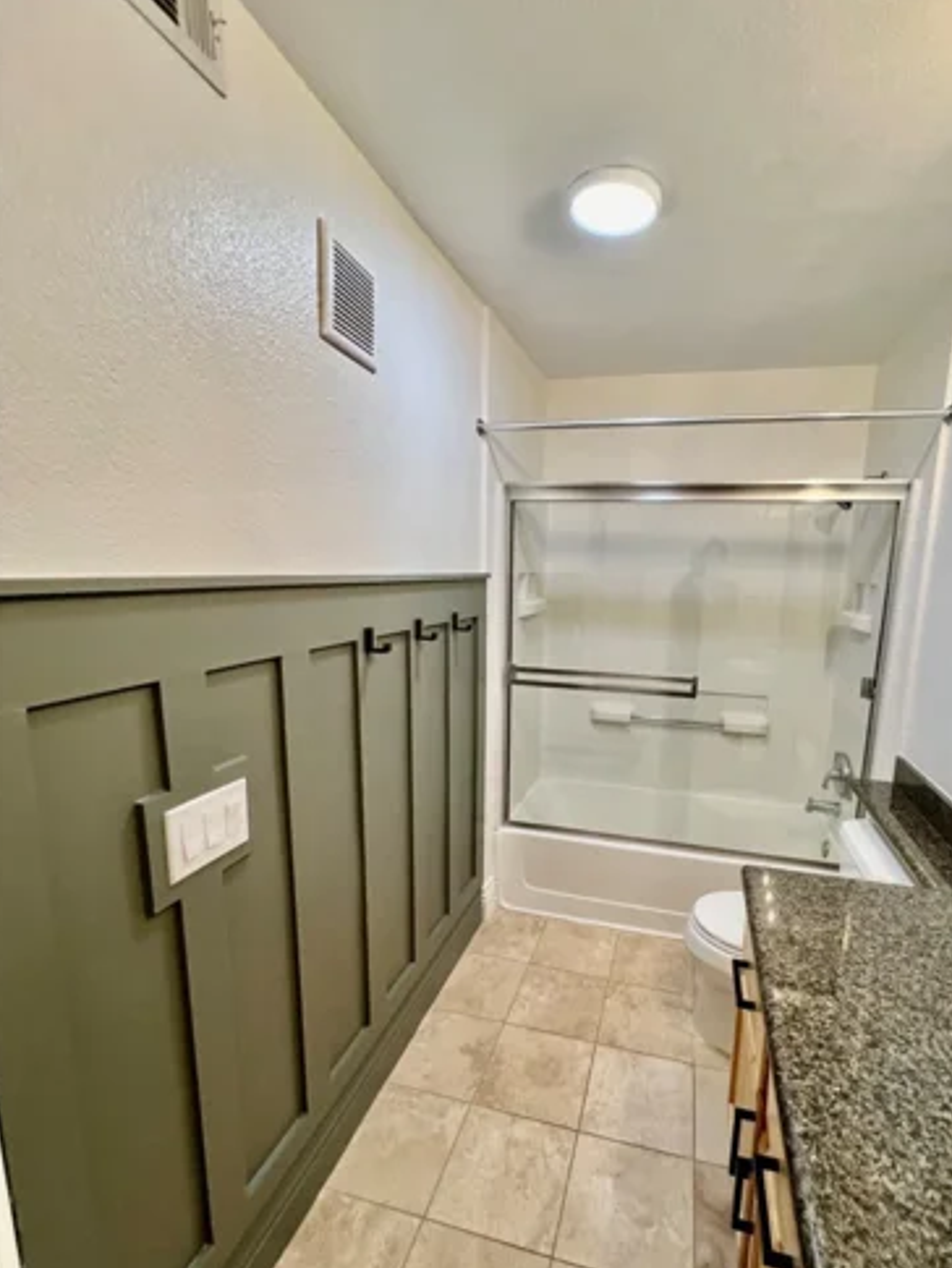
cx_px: 541
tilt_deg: -10.8
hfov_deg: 81.3
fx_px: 550
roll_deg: -2.1
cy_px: 677
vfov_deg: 98.0
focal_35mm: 15
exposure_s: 1/120
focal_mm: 1.57
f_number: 1.8
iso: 200
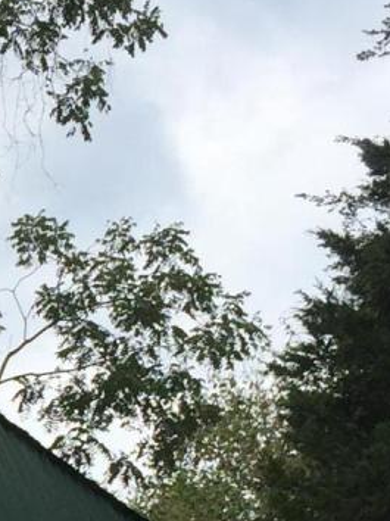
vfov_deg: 11.7
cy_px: 699
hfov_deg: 8.5
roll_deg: +0.7
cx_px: -408
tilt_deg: +11.6
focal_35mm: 164
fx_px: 2467
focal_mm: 4.15
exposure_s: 1/618
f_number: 2.2
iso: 32
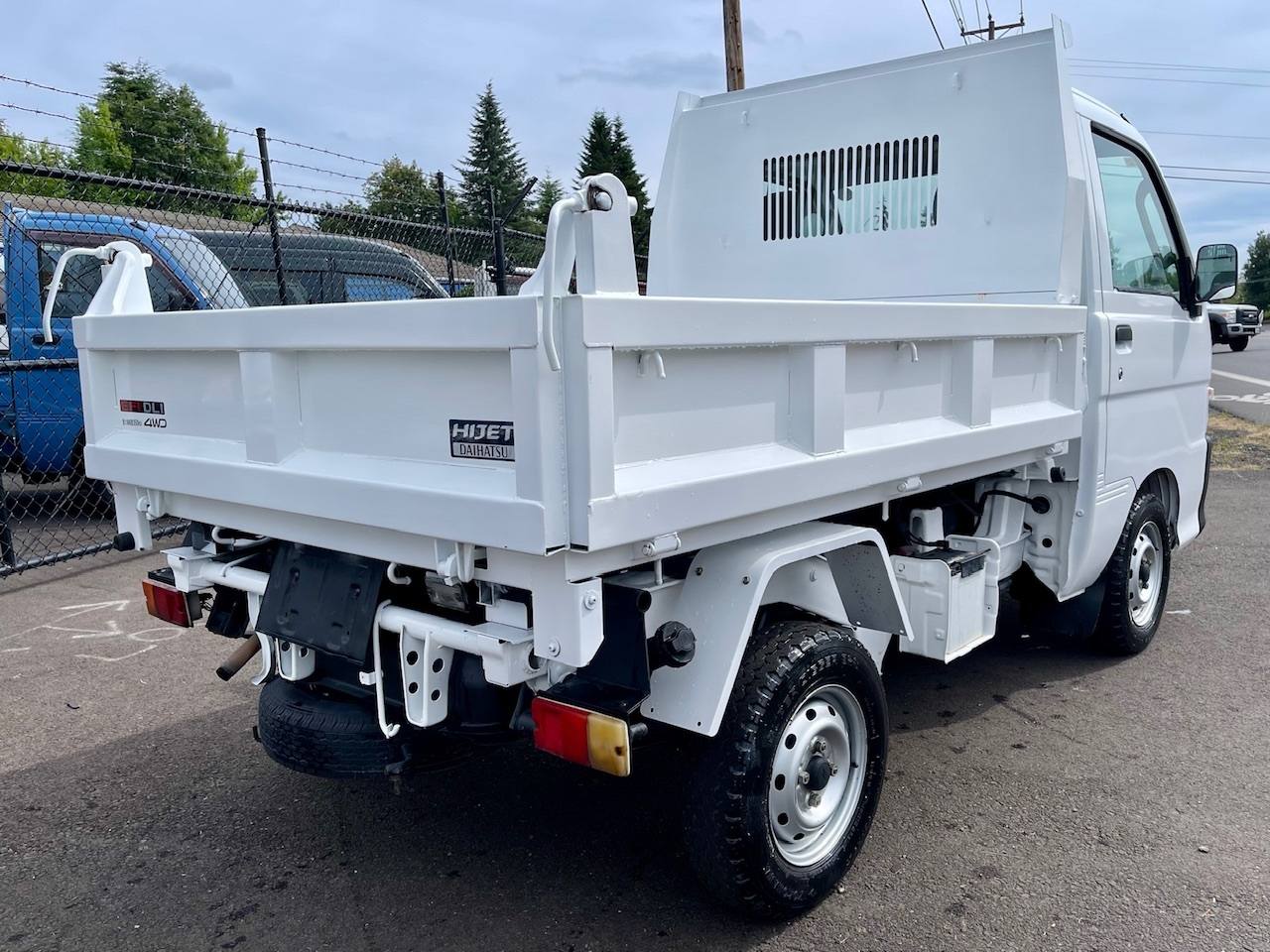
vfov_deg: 54.9
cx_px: 635
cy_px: 476
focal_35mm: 25
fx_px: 917
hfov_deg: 69.4
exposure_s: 1/4348
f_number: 1.6
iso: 32
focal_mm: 5.1
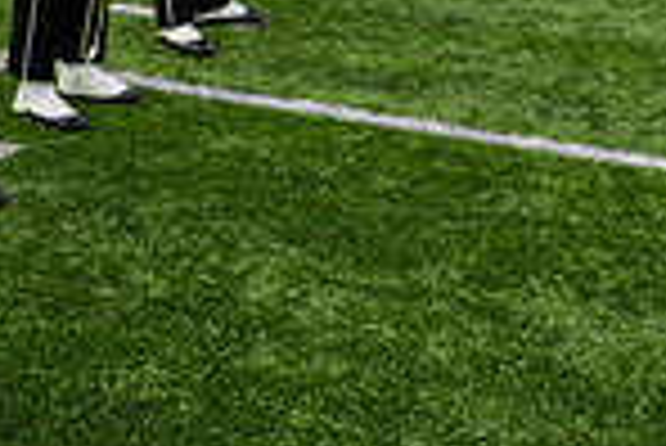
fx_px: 1741
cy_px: -295
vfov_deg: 13.4
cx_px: 99
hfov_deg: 21.3
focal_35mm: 94
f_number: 2.8
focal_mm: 24
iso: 125
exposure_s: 1/500
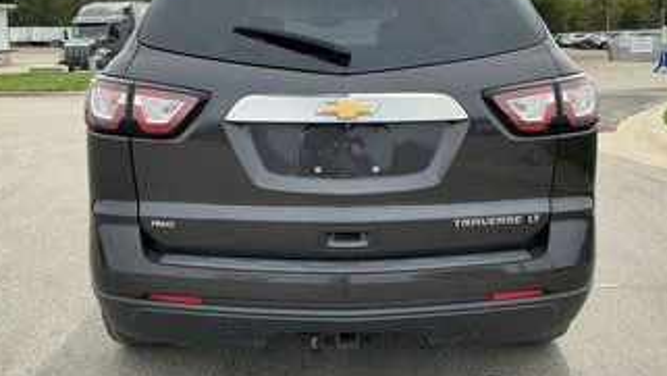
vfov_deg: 31.1
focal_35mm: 38
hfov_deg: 52.8
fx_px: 672
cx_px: 335
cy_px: 145
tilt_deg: -7.4
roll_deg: +1.1
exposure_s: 1/1250
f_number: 1.8
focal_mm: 3
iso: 25
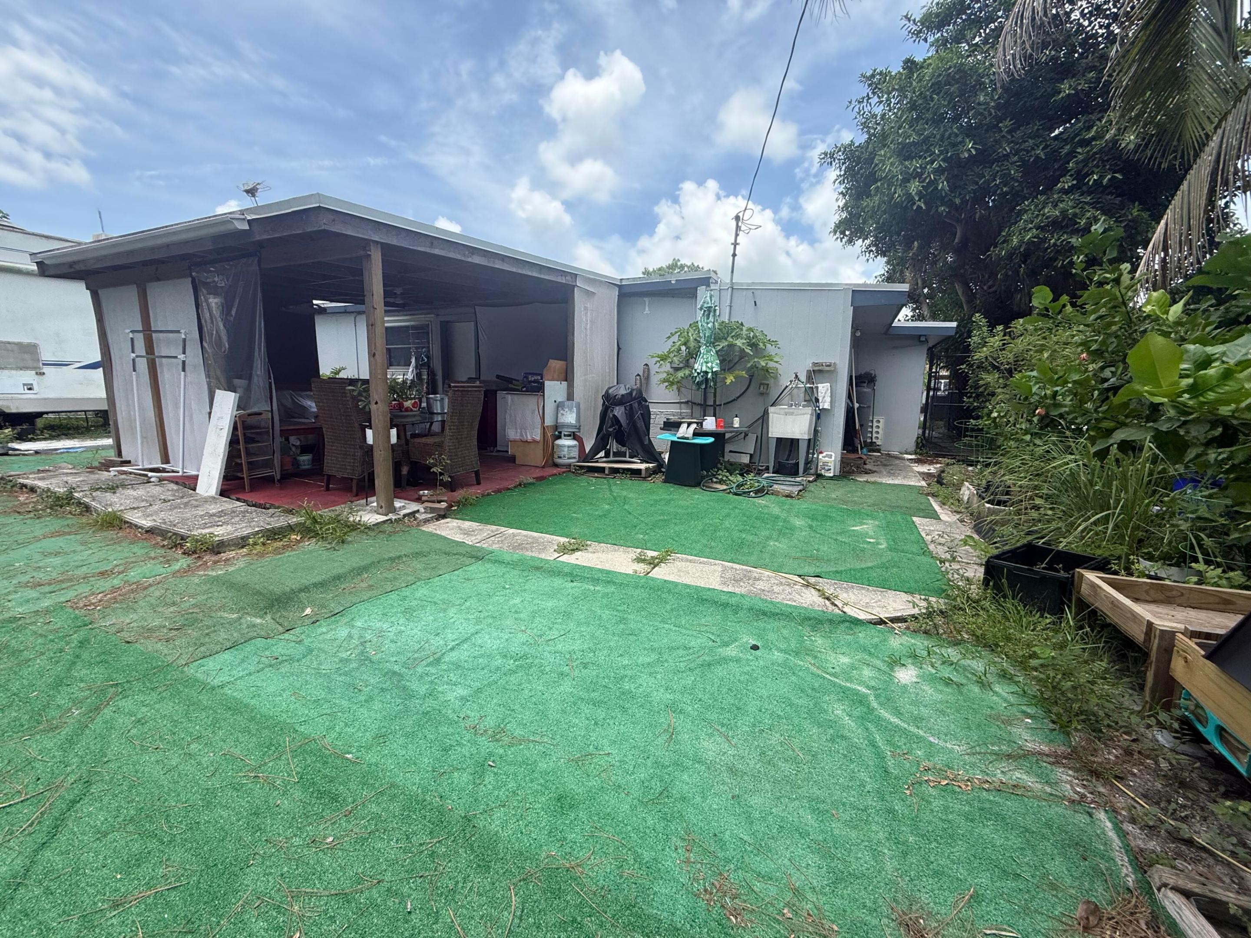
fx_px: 506
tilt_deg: -11.2
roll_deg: -0.1
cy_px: 469
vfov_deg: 85.7
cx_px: 626
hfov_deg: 102.1
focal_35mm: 14
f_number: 2.2
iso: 64
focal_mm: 2.22
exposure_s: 1/876
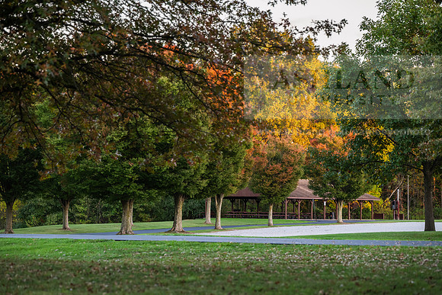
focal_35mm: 125
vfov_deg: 11.0
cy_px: 148
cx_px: 221
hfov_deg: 16.4
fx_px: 1535
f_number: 4
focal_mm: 125
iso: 1000
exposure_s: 1/320
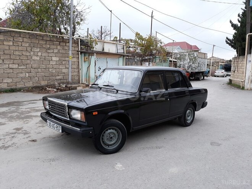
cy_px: 94
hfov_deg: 65.3
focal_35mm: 27
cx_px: 126
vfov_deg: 51.4
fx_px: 197
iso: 40
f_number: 1.7
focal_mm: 3.71
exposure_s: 1/100
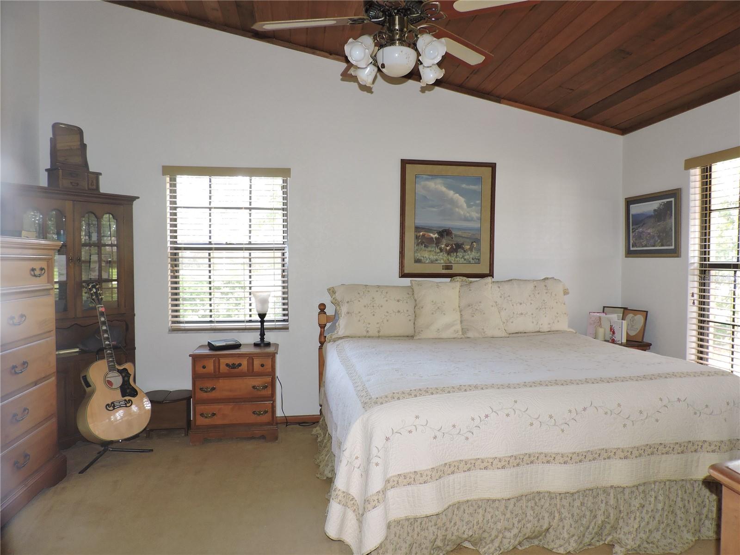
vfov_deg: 56.8
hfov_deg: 71.6
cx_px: 370
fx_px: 513
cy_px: 278
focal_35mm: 24
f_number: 3
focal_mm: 4.3
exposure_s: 1/30
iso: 200
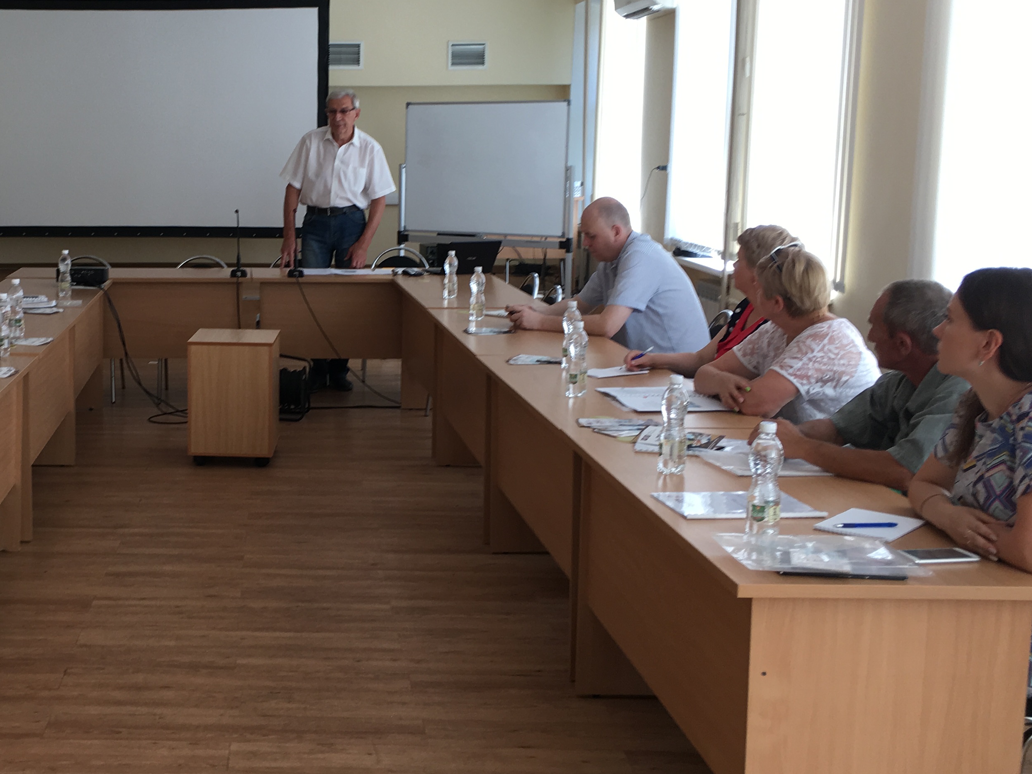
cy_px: 342
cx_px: 231
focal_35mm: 47
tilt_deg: -9.1
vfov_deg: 30.9
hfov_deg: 39.1
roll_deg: -1.2
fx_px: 1401
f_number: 2.2
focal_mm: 4.15
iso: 25
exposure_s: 1/50
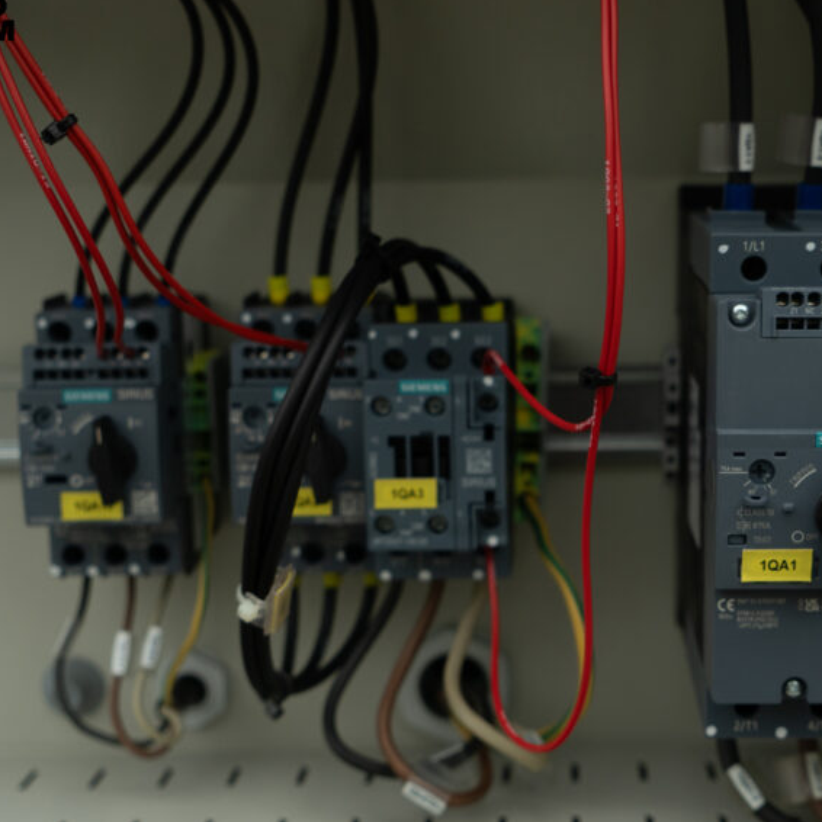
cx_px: 553
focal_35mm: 60
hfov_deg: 28.4
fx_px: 1612
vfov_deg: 28.6
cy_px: 432
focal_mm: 39
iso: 400
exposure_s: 1/100
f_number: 4
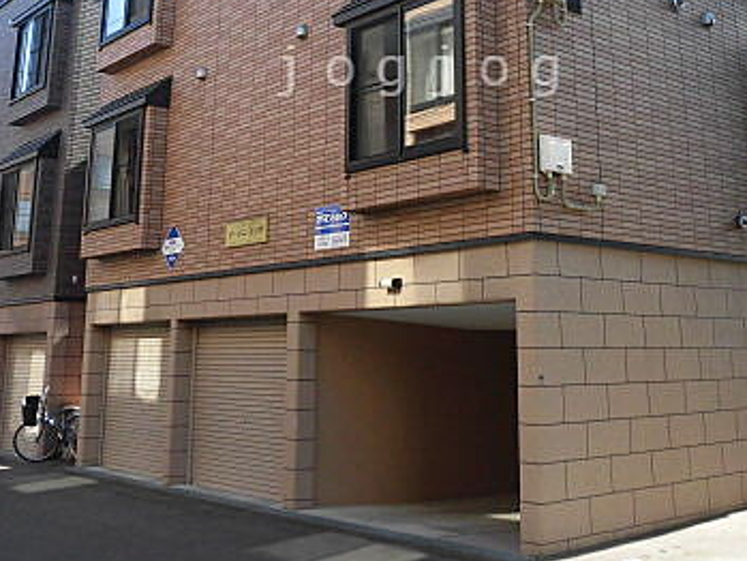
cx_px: 424
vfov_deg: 31.5
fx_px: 950
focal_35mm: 44
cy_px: 71
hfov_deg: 42.8
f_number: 3.1
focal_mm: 4.3
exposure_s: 1/250
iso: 100
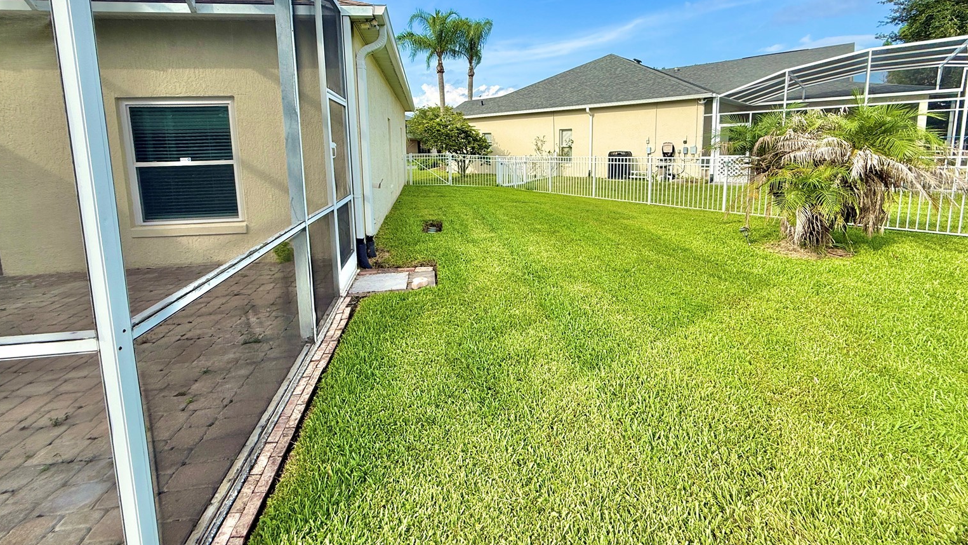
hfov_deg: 99.4
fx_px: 411
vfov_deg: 65.8
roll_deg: +1.4
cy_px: 194
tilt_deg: -5.9
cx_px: 479
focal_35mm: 16
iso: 50
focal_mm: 2.22
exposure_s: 1/1017
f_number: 2.2
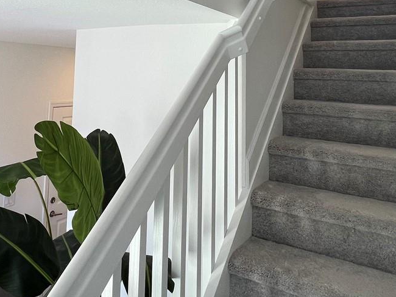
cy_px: 32
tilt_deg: +5.6
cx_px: 140
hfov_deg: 55.9
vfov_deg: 40.9
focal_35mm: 32
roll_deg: -1.7
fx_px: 366
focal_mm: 1.57
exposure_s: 1/120
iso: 80
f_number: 1.8
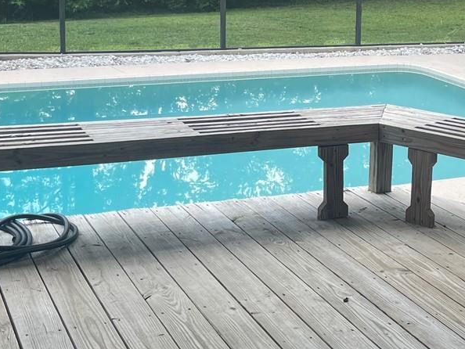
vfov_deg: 20.8
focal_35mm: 70
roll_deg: -1.7
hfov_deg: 26.9
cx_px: 409
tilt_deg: -7.7
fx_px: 941
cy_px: 74
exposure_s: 1/511
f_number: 1.6
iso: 32
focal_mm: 4.2
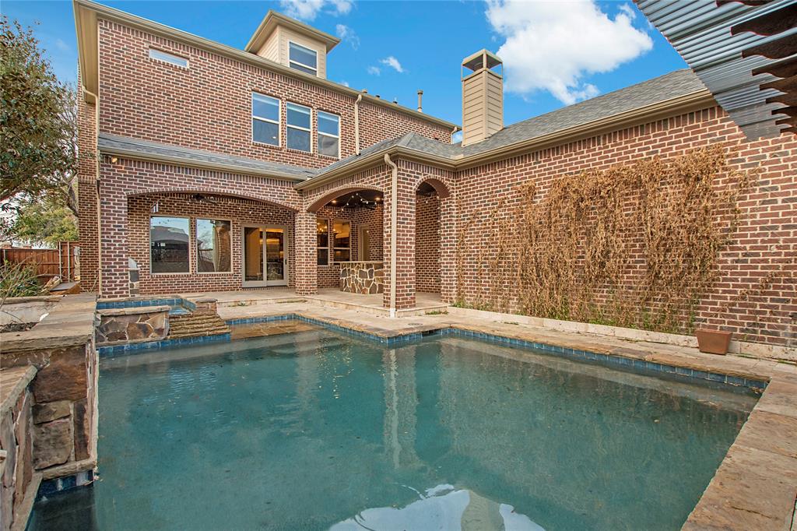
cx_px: 398
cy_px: 266
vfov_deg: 77.3
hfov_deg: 100.4
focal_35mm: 15
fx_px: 332
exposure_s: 1/30
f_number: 7.1
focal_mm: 10
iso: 100
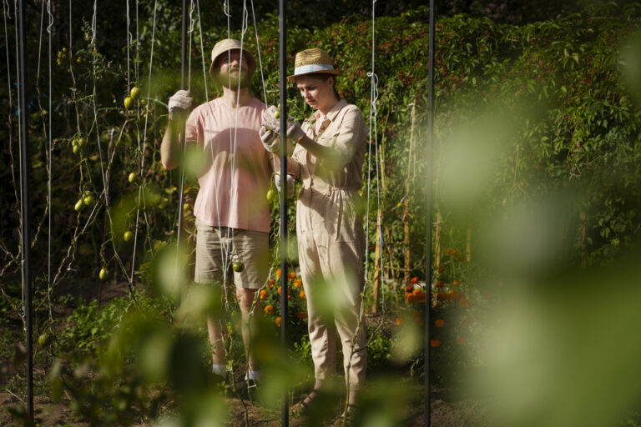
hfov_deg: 29.7
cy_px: 214
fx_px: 1211
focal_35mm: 68
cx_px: 320
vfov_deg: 20.0
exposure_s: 1/2000
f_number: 2.8
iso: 100
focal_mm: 68
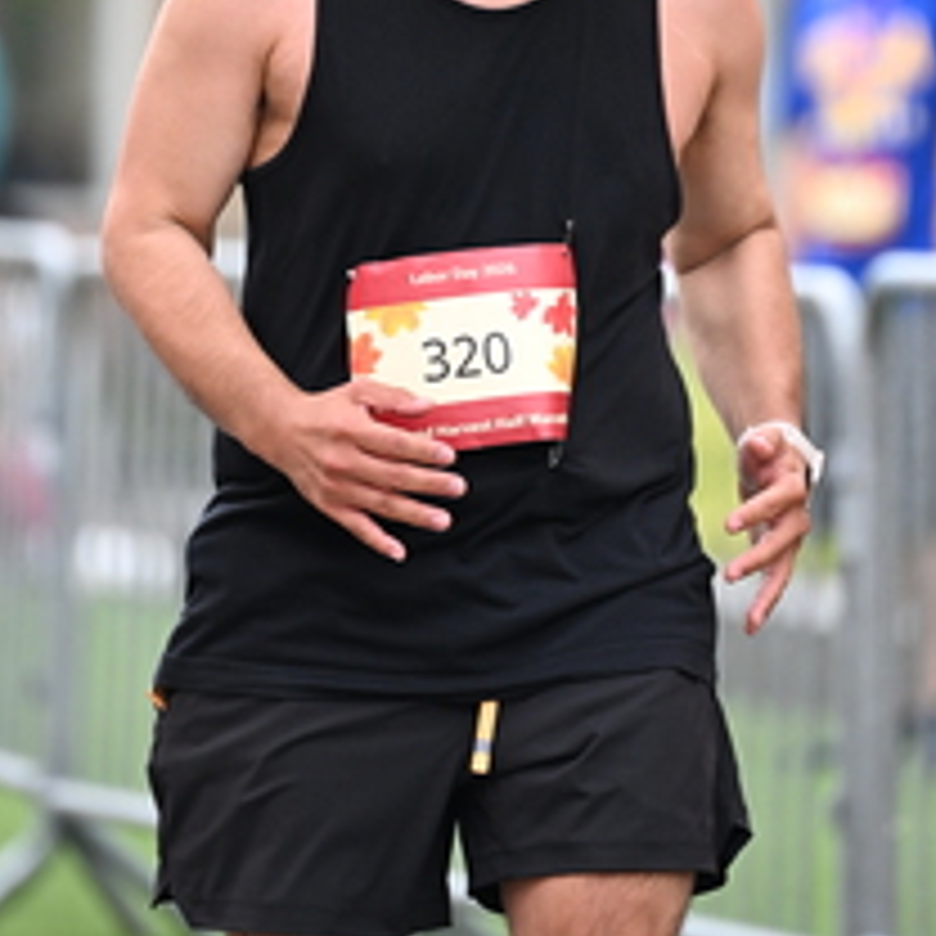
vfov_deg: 3.9
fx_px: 13766
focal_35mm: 450
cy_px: 90
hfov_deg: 3.9
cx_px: 520
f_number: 2.8
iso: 1600
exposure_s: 1/3200
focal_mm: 200
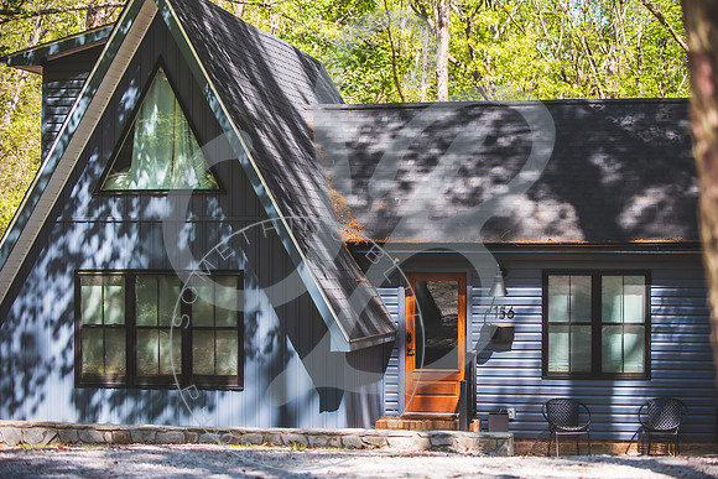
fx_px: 1830
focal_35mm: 92
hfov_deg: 22.2
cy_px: 240
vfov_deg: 14.9
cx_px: 372
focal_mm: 86
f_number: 2.8
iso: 100
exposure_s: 1/400
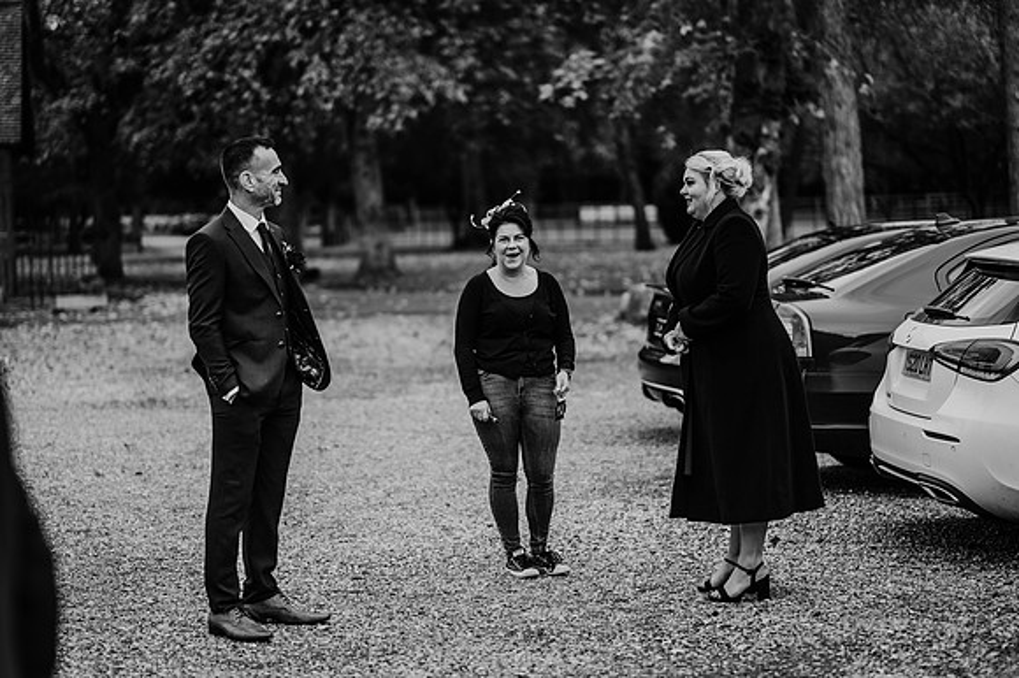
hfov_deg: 23.9
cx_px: 510
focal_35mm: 85
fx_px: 2405
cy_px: 339
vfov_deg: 16.1
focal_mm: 85
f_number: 1.8
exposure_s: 1/500
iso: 100
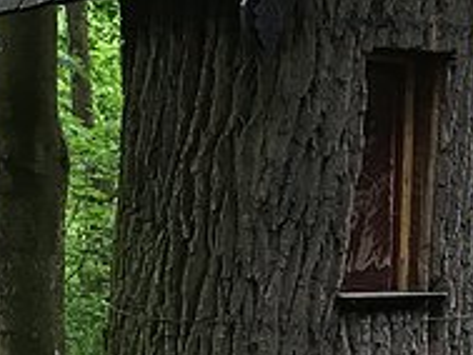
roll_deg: +0.3
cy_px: 179
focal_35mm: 138
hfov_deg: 14.2
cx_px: 380
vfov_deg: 10.8
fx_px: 1887
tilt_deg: +0.0
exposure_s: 1/33
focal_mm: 4.15
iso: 40
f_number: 2.2
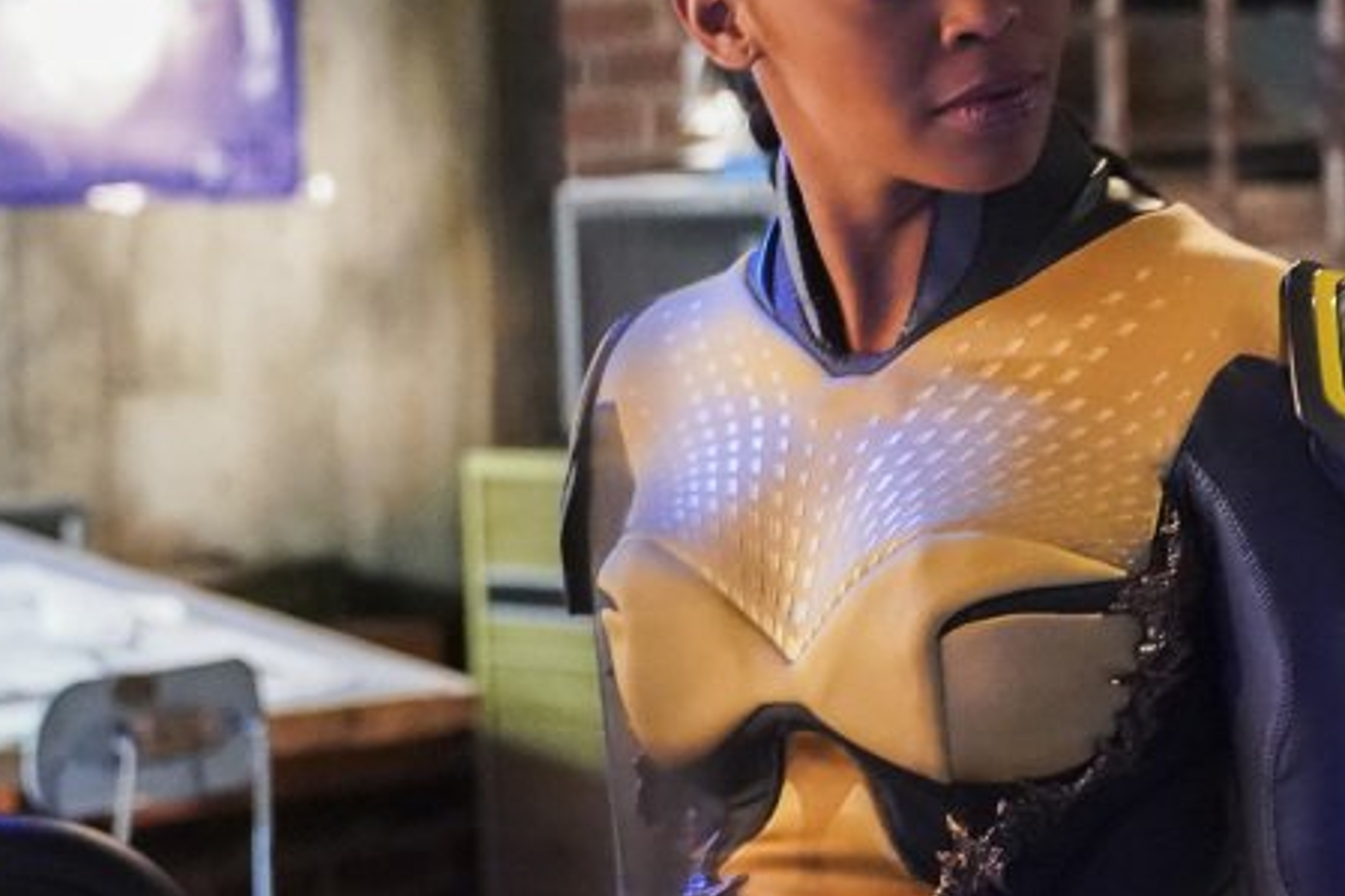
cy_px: 683
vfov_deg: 11.9
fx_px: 4295
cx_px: 509
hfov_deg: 17.8
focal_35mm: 115
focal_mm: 43
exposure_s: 1/60
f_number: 2.8
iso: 8000
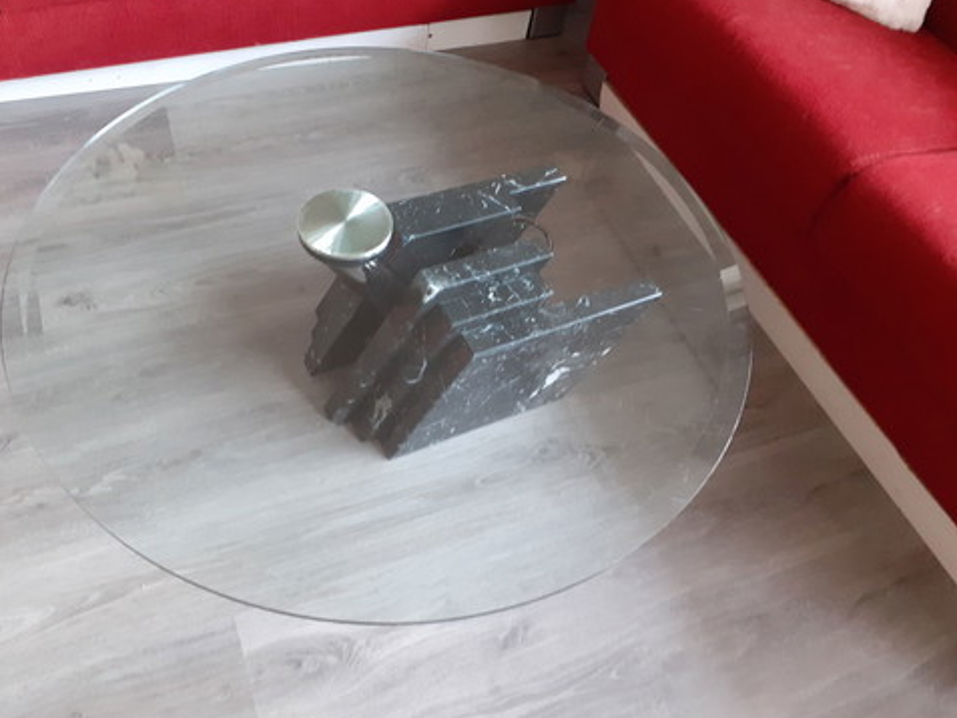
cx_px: 445
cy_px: 343
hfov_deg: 61.6
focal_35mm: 29
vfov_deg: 48.2
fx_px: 802
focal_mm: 3.6
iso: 250
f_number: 1.9
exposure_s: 1/25
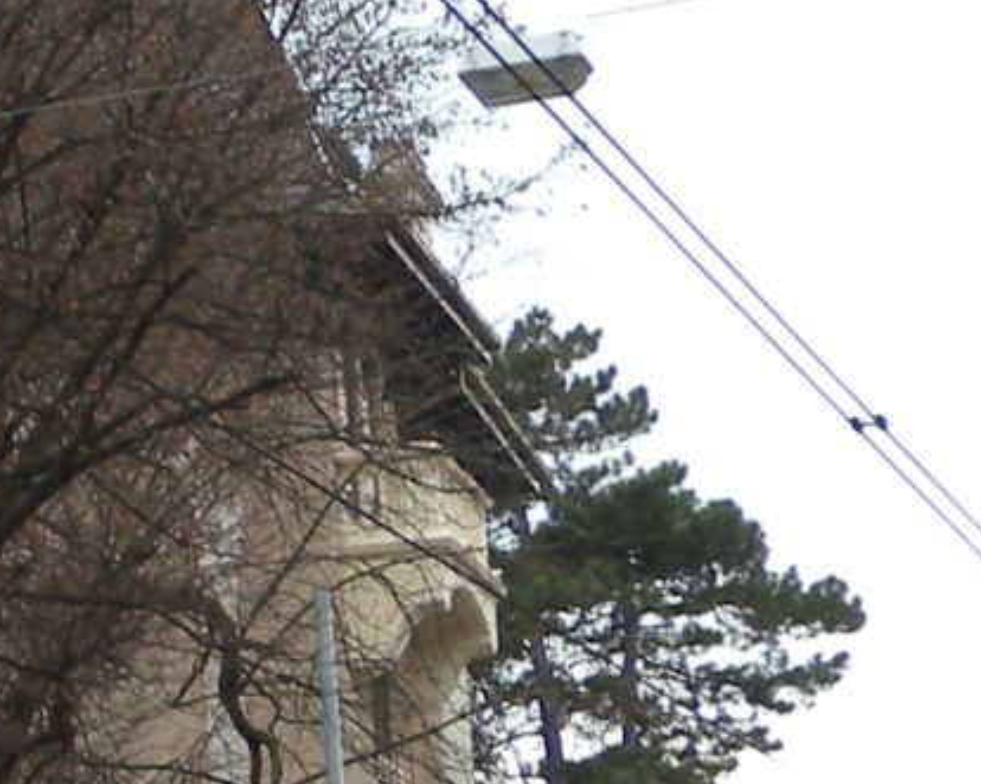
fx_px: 5428
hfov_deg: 8.9
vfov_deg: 8.3
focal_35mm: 187
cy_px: 602
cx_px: -1704
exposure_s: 1/60
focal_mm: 6.7
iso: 88
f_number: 2.8
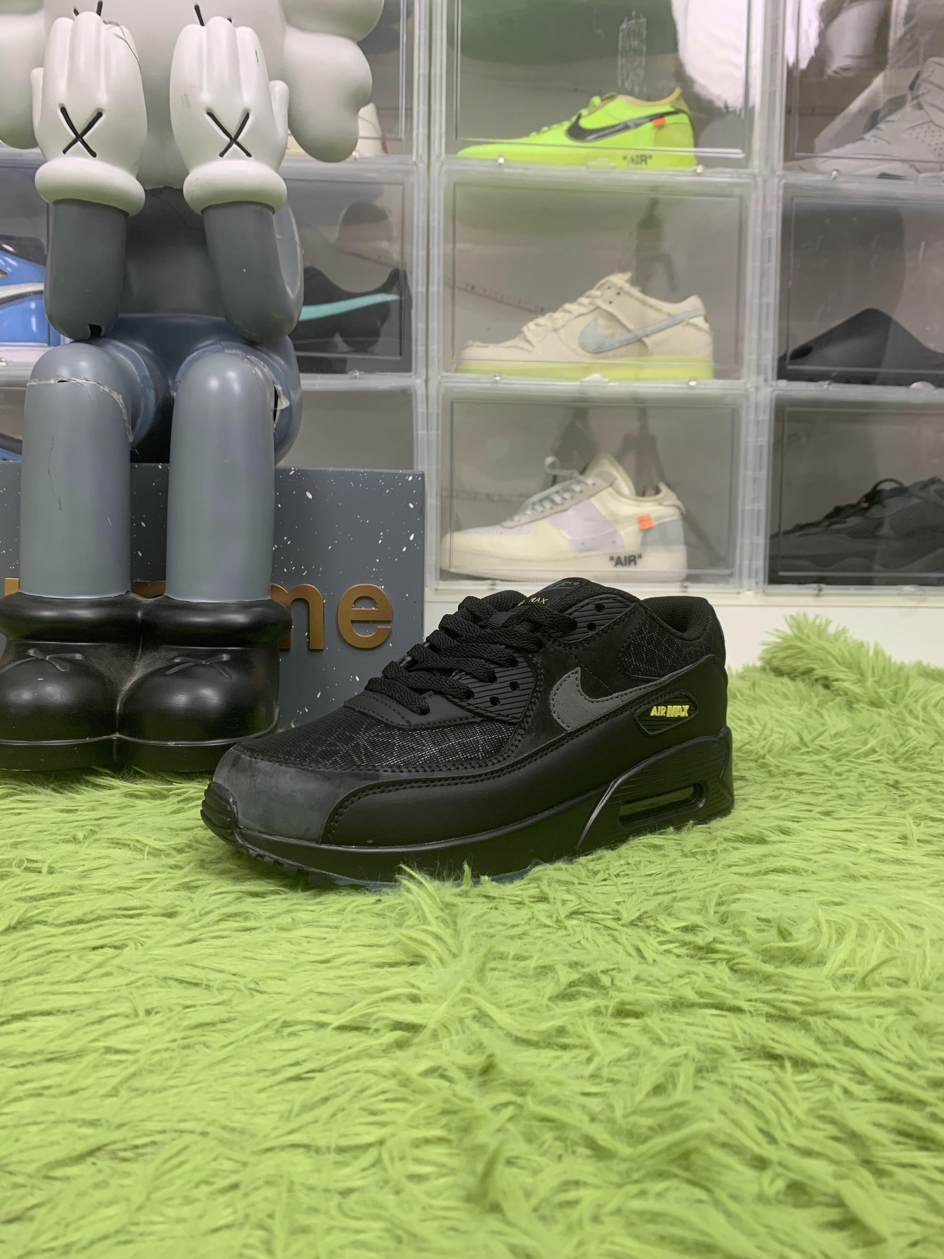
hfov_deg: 53.1
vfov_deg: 67.3
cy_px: 630
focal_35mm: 26
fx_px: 945
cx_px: 472
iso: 125
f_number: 1.8
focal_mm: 4.25
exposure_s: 1/60
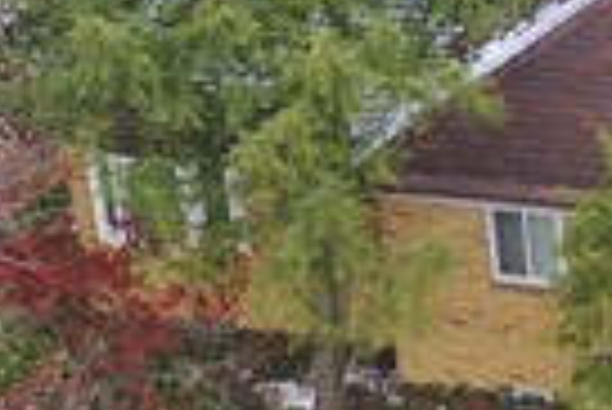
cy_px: -203
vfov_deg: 6.1
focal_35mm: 223
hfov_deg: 8.8
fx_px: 3795
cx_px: 1148
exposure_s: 1/100
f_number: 4
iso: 100
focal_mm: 10.26
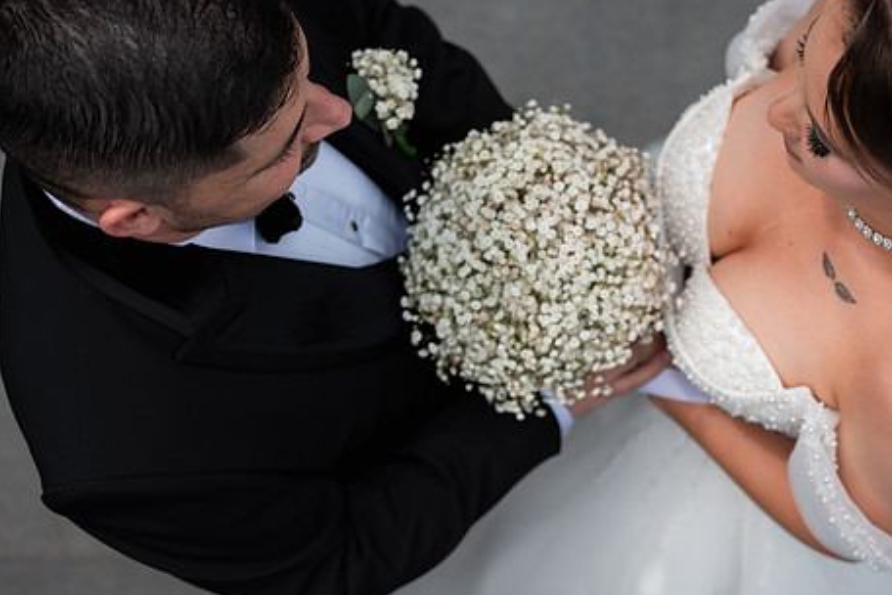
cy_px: 264
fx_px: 1511
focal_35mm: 61
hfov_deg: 32.8
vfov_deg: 22.2
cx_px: 516
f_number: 3.5
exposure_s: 1/800
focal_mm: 48
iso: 200
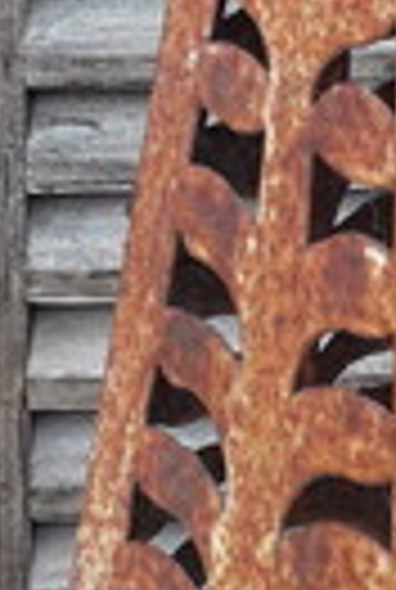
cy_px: -128
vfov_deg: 13.6
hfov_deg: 9.4
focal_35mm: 146
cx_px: 436
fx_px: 2396
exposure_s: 1/201
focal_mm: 3.6
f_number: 1.9
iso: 40
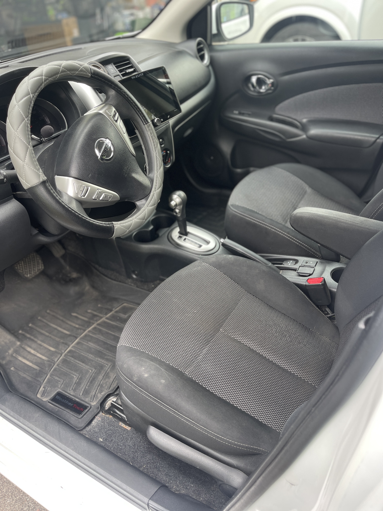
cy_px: 256
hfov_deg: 53.1
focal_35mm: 26
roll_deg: +7.3
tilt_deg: -35.6
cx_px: 192
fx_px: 384
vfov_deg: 67.3
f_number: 1.6
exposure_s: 1/121
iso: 50
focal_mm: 5.1
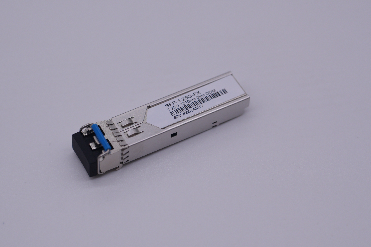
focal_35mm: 105
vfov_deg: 13.0
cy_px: 124
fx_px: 1082
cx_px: 186
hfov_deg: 19.5
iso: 100
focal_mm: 70
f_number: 4
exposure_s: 1/640
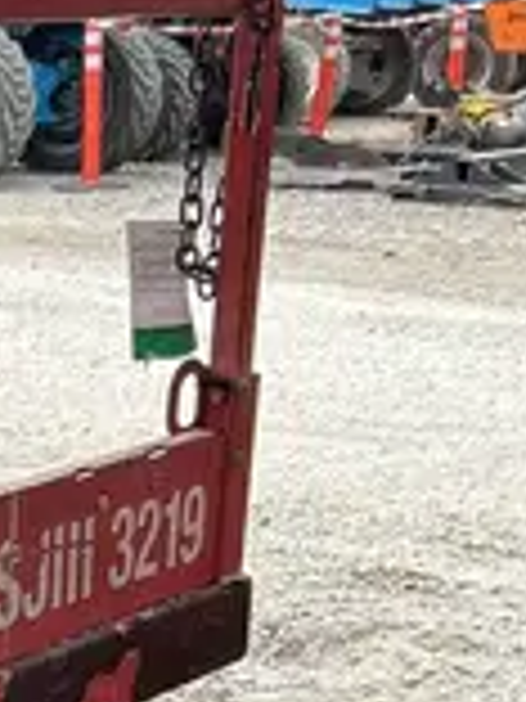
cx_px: -607
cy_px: 731
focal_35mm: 122
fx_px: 2472
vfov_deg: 15.8
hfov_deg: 10.8
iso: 50
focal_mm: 5.7
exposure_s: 1/594
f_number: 1.5
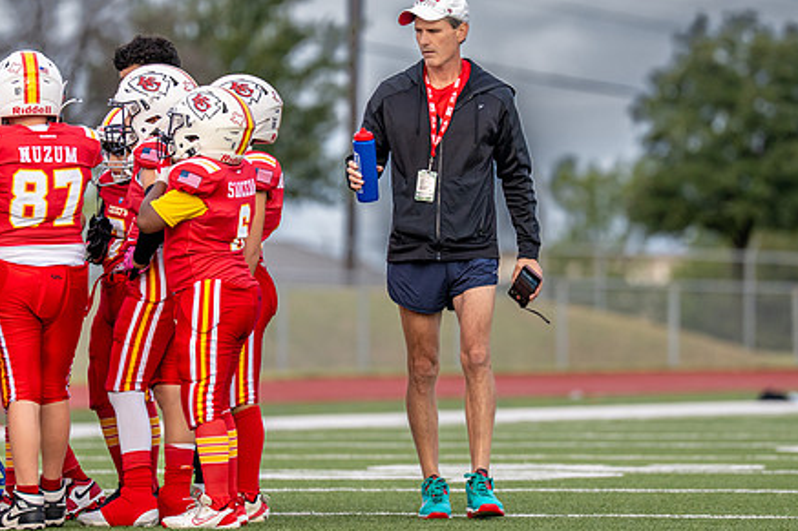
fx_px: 9084
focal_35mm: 410
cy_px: 203
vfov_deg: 3.4
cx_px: 454
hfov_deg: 5.0
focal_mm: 200
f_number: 2.8
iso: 400
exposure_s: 1/2500
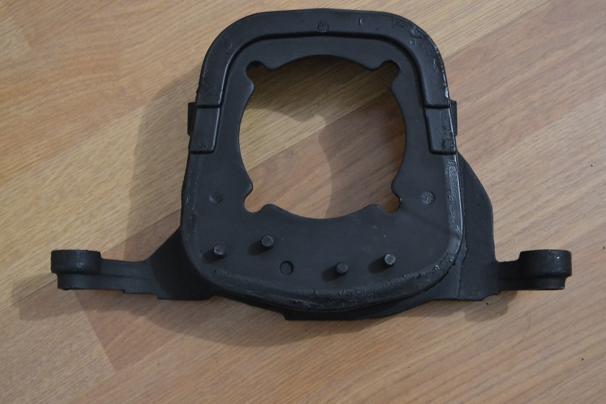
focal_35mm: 52
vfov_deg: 25.8
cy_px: 202
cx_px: 303
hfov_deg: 37.9
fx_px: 884
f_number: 5
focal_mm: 35
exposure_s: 1/10
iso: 3200
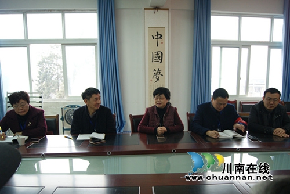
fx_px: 242
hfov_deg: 61.9
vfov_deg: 43.7
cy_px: 97
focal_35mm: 30
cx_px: 145
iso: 400
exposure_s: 1/30
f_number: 3.5
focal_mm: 20
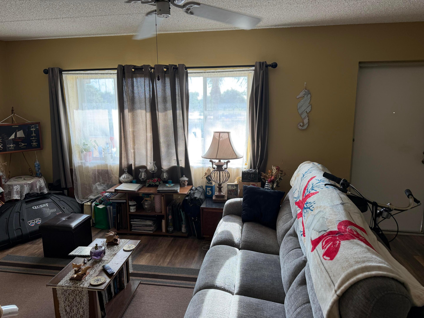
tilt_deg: -9.9
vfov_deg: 56.8
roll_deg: +0.3
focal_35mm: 24
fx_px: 294
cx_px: 212
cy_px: 159
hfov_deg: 71.6
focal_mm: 6.76
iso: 100
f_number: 1.78
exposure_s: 1/121
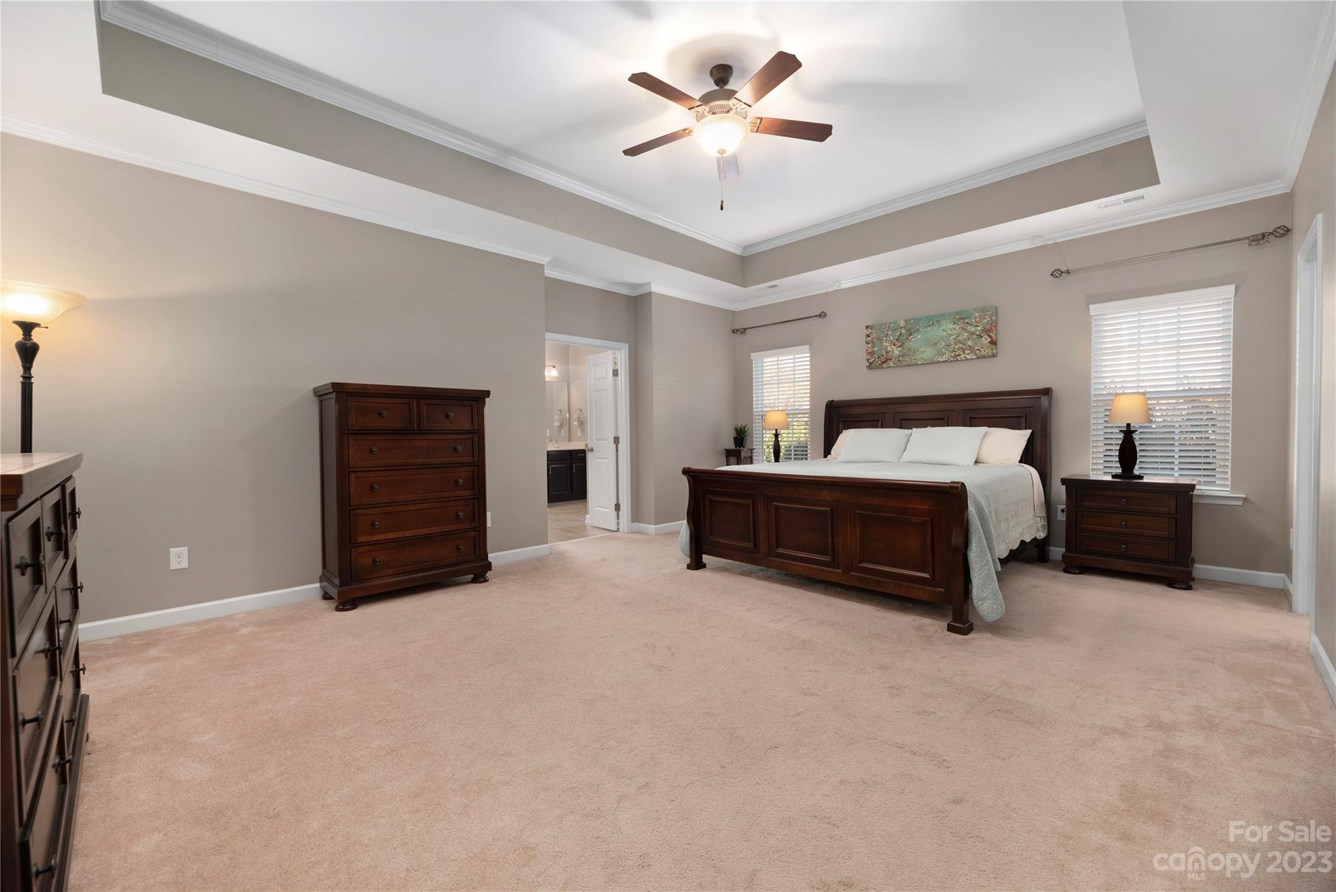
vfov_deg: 81.3
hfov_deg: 104.2
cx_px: 668
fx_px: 520
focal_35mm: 14
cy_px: 446
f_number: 6.3
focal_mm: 14
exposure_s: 1/4
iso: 320
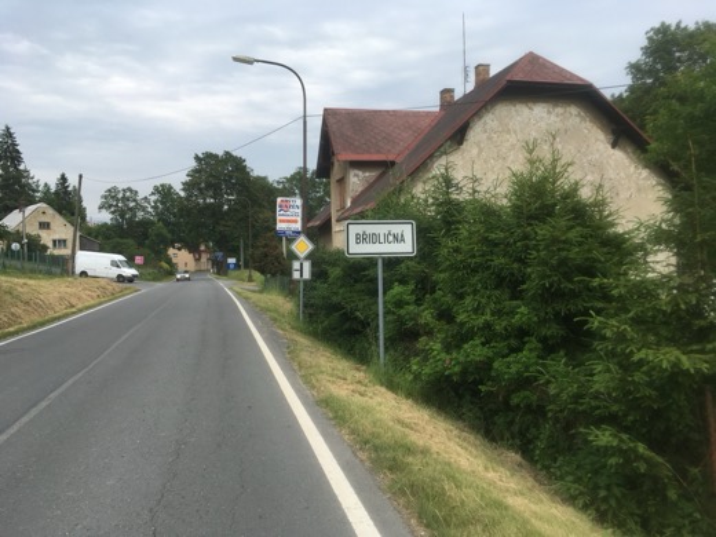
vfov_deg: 48.2
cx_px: 358
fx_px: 600
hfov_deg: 61.7
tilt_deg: -7.0
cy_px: 268
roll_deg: +1.9
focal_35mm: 29
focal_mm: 4.15
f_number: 2.2
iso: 25
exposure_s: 1/663
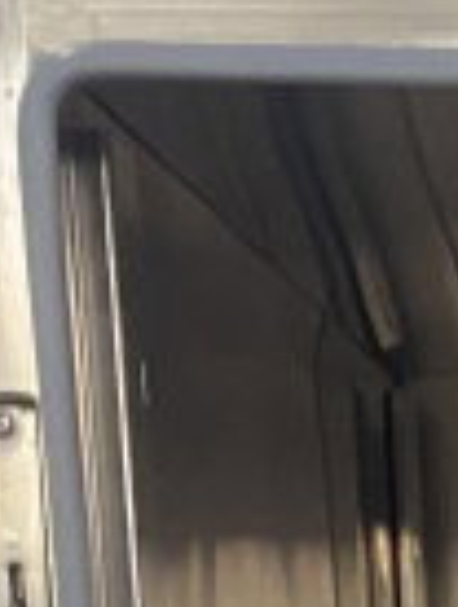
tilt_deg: -12.5
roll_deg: -1.4
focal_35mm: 153
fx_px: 2691
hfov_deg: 8.9
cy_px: 1542
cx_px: 1066
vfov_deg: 10.7
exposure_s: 1/56
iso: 500
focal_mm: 4.25
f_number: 1.8
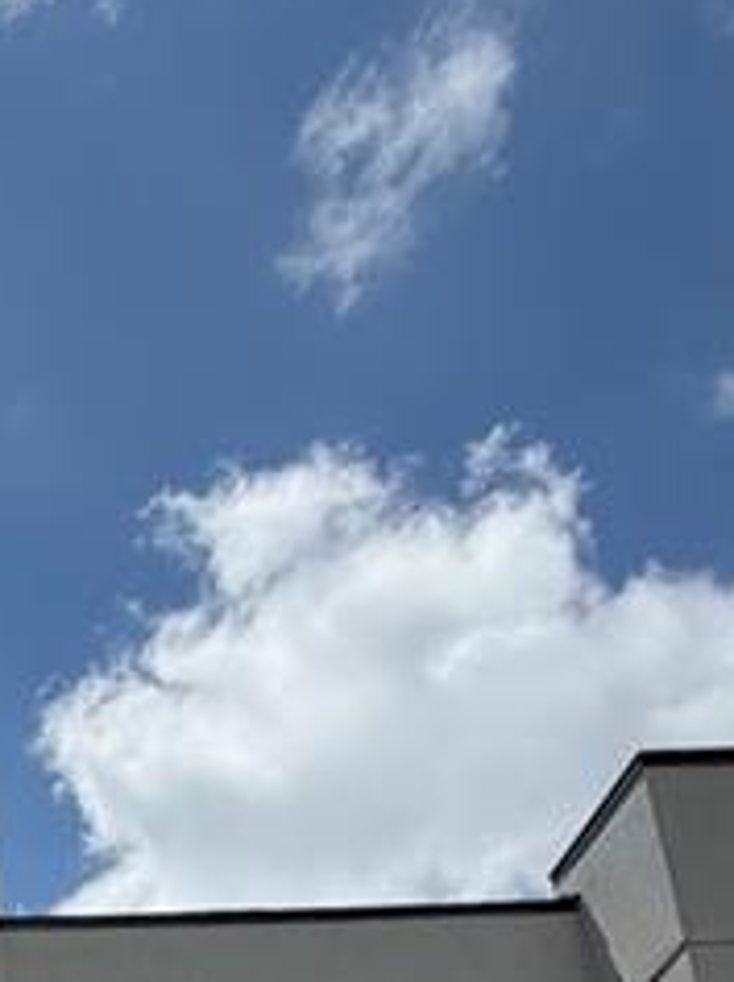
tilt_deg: +16.2
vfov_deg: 20.3
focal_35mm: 71
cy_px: 1732
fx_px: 2013
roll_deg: +0.9
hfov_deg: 16.9
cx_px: -605
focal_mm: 2.22
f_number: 2.2
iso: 20
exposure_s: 1/1339
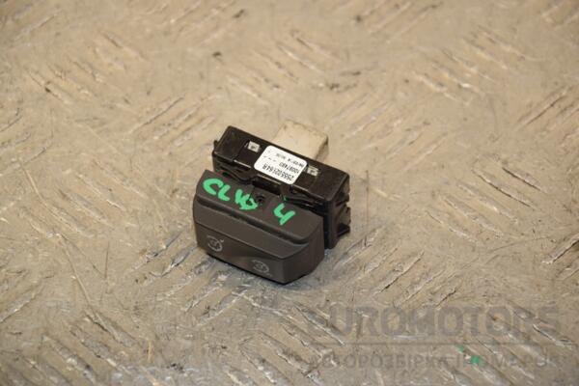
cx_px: 290
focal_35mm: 158
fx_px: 2533
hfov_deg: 13.0
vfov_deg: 8.7
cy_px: 193
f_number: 6.3
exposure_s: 1/200
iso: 800
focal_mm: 105
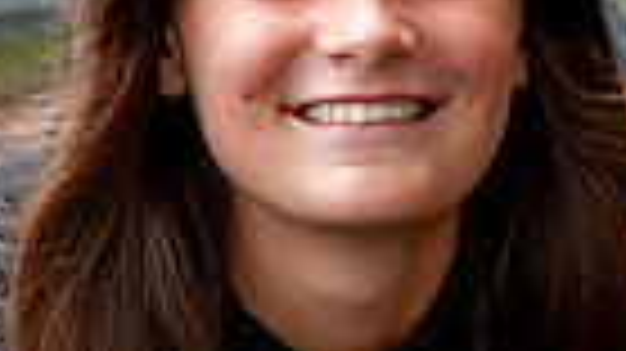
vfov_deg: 3.2
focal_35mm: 376
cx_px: 548
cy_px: 300
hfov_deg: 5.7
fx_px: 6238
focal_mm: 70
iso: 640
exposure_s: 1/160
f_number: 5.6
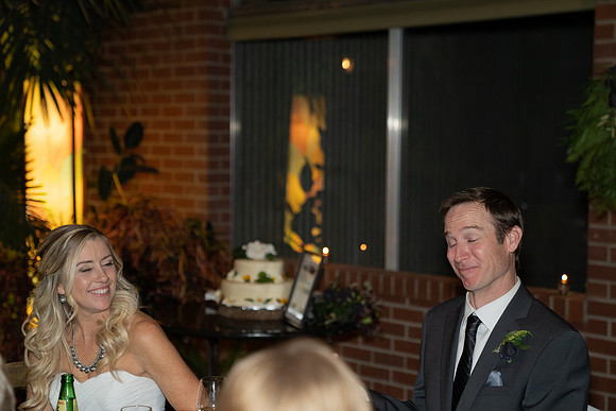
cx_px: 308
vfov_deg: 19.5
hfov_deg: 28.8
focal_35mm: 70
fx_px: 1198
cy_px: 206
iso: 2000
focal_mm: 70
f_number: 2.8
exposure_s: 1/125
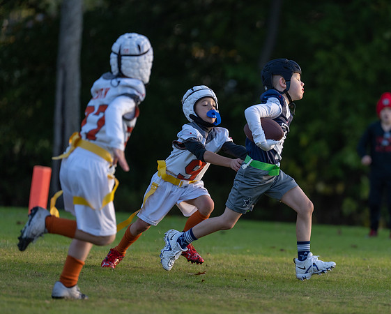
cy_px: 181
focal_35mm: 294
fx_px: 3408
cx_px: 290
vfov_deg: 5.3
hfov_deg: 6.6
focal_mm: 200
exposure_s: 1/1000
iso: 400
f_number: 2.8
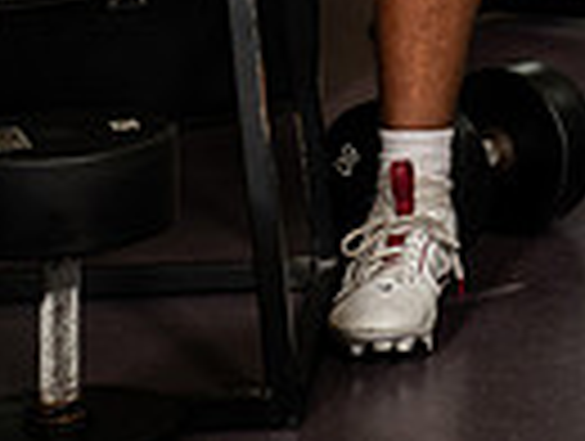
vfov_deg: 8.9
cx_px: 616
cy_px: -567
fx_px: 2590
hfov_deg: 12.7
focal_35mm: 153
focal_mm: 46
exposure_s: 1/250
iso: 500
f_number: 5.6
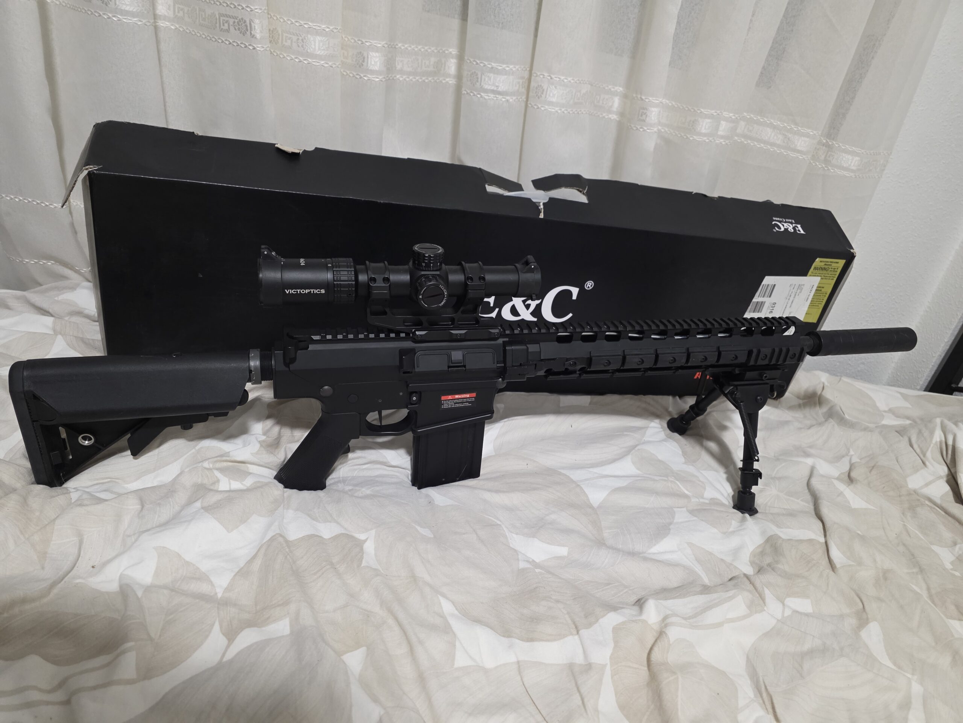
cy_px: 362
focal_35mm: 23
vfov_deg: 58.9
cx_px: 482
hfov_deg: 73.9
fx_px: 640
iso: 640
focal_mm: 6.3
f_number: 1.7
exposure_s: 1/100
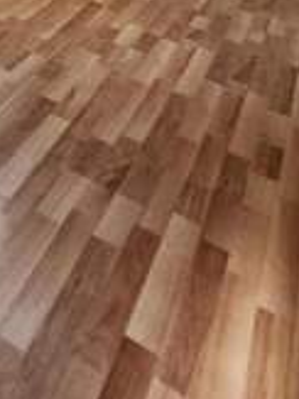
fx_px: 588
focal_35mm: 51
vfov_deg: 26.1
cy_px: -215
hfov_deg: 23.8
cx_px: -125
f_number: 2.2
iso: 320
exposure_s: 1/60
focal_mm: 1.74
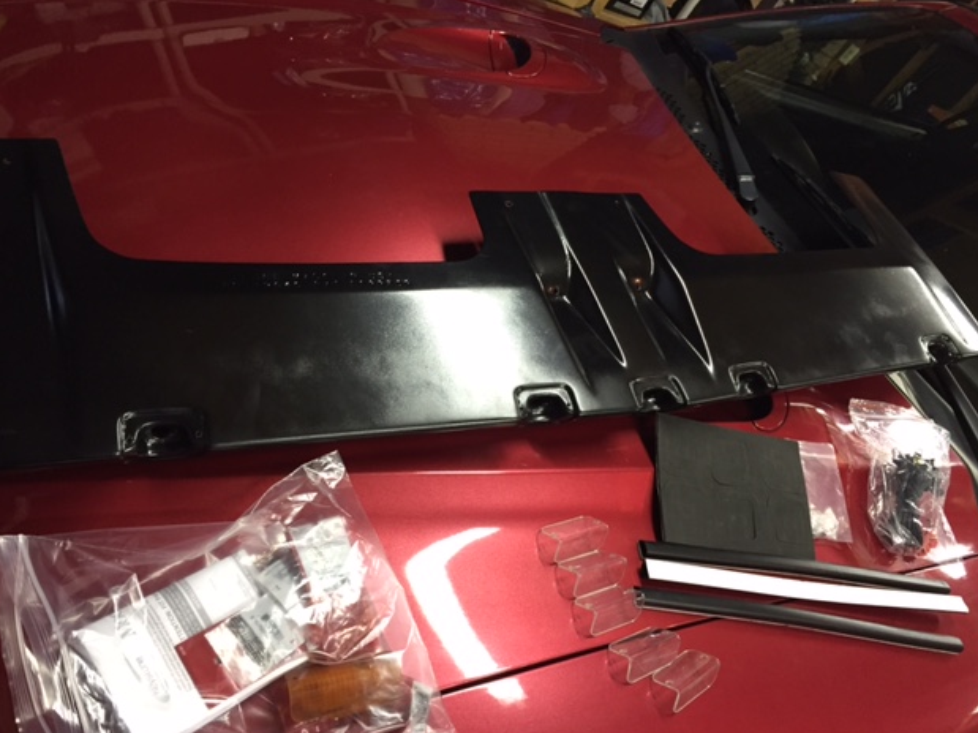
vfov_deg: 46.8
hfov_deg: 60.0
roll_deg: -37.1
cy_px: 376
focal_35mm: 30
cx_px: 480
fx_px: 847
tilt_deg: -35.2
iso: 160
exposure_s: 1/30
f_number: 2.2
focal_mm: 4.15
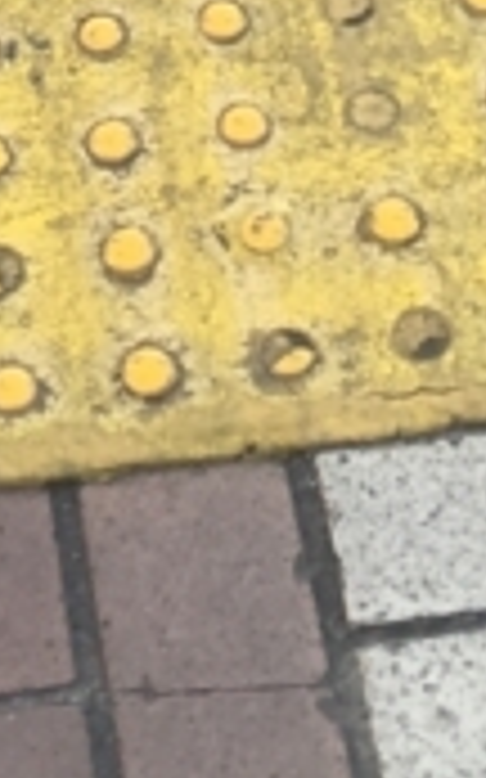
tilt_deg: -29.3
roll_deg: +2.7
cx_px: 90
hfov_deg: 7.2
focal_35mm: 182
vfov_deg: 10.0
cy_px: -1120
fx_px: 3860
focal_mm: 4.15
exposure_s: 1/204
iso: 25
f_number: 2.2
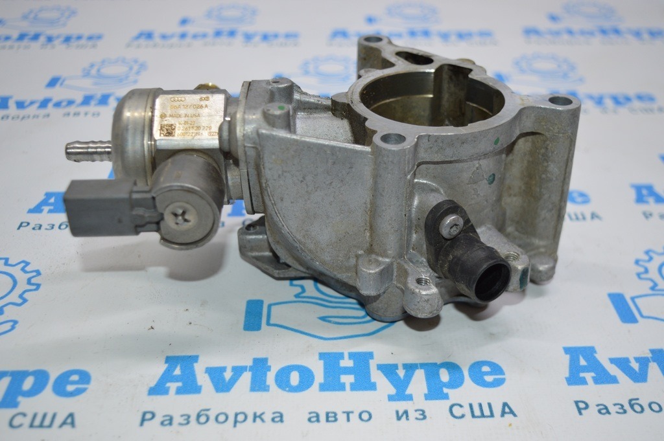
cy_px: 220
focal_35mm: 44
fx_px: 802
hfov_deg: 45.0
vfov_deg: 30.8
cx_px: 332
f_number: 4.2
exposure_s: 1/100
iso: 400
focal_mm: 29
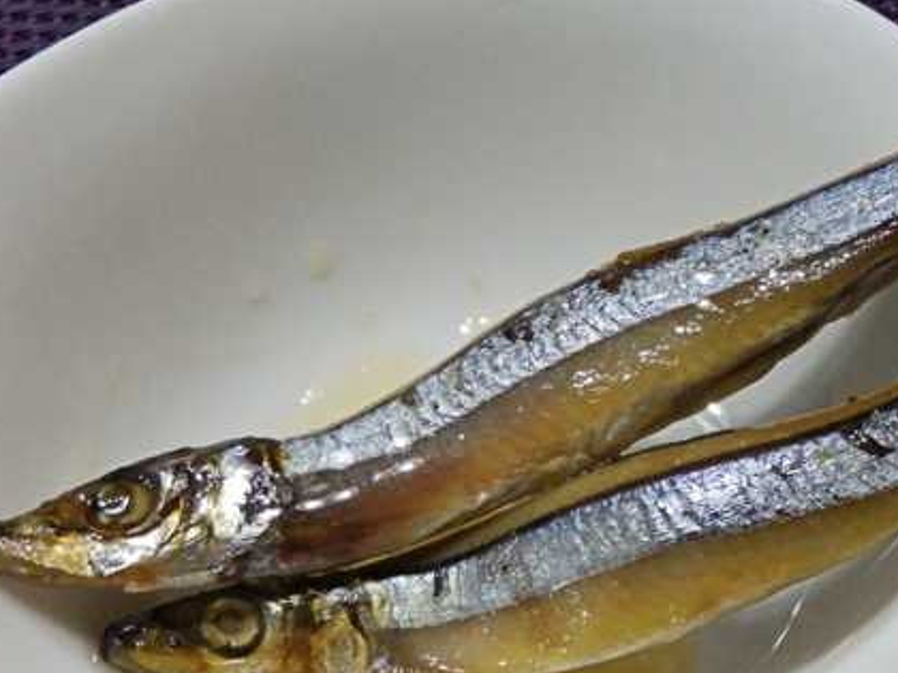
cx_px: 755
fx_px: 1582
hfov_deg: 30.7
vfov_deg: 24.0
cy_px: 397
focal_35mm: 61
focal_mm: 5.7
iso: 500
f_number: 3.7
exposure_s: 1/30
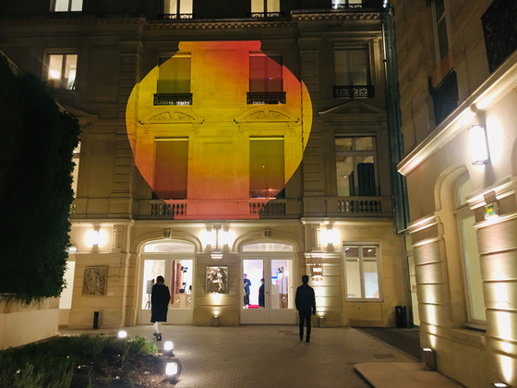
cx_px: 258
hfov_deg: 61.7
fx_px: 433
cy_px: 194
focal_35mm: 29
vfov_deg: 48.2
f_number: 2.2
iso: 100
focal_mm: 4.15
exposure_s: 1/17
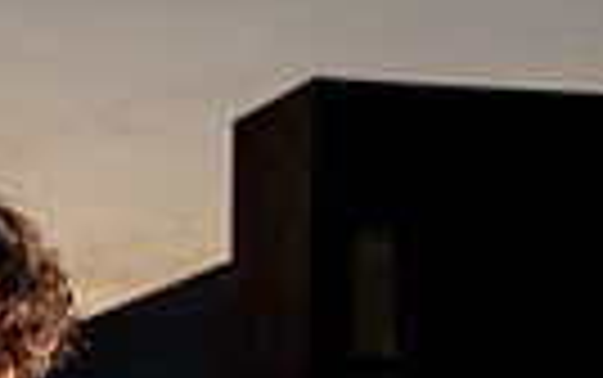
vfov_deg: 7.9
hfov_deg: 13.3
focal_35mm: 154
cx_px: -58
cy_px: 896
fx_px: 2533
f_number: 8
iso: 800
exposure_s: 1/250
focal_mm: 45
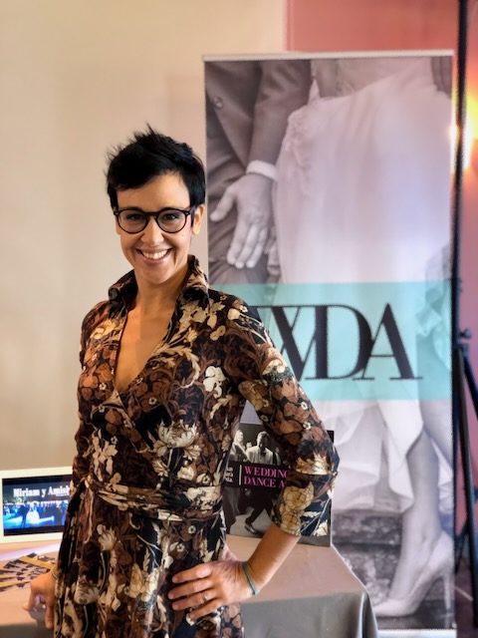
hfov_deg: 28.0
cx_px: 239
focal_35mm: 52
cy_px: 319
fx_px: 957
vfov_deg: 36.8
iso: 400
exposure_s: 1/50
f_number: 2.4
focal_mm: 6
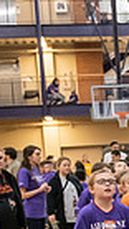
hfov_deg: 8.8
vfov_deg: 16.5
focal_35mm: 127
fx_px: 774
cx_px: 284
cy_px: 236
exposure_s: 1/200
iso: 3200
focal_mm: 29
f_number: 3.2
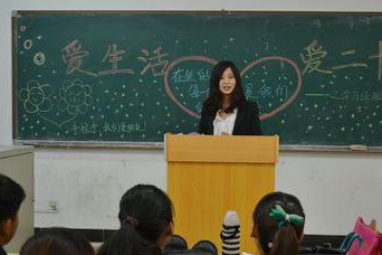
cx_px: 220
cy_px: 155
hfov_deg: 33.9
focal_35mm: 59
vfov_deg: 23.0
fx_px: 626
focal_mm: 32
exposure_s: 1/40
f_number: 4.8
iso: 400
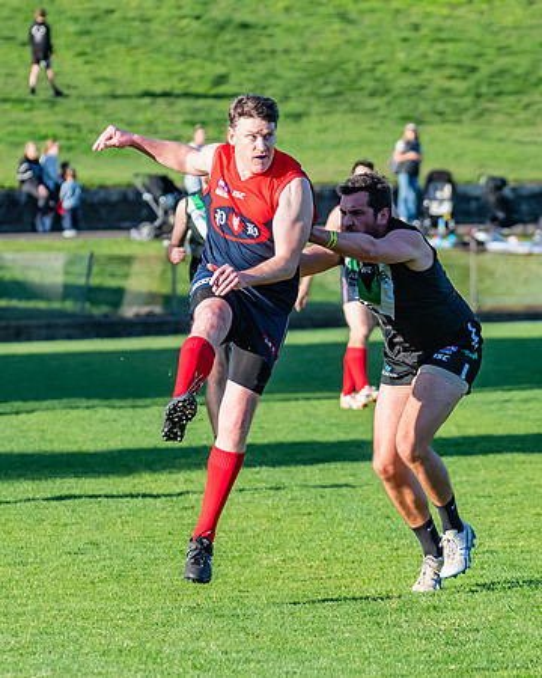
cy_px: 330
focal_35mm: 380
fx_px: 7610
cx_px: 316
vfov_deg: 5.1
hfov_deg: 4.1
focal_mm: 190
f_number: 6.3
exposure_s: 1/1600
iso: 800
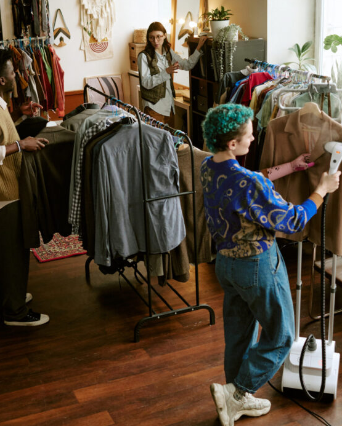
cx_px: 135
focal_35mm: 54
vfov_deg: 34.7
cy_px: 202
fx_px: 683
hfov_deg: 28.1
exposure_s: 1/160
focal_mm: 35
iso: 1000
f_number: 3.5
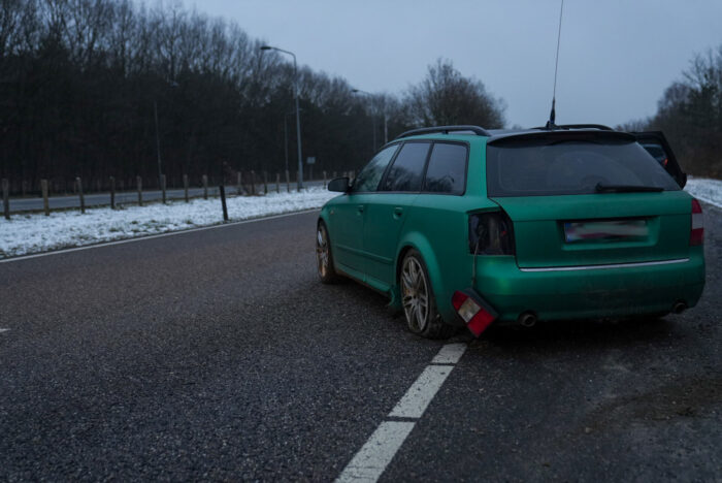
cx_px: 361
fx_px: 823
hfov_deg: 47.4
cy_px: 242
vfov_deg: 32.7
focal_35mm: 41
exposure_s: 1/320
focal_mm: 41
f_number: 2.8
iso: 1250
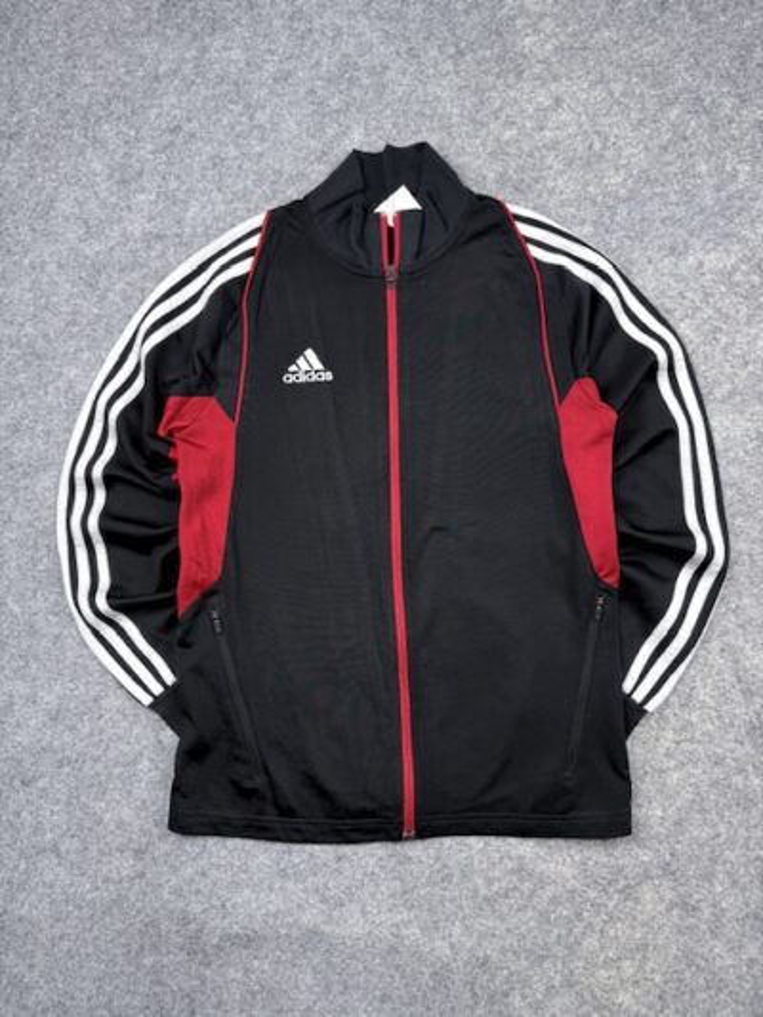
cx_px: 382
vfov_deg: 71.6
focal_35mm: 24
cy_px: 508
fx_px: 705
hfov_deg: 56.8
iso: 64
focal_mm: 6.76
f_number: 1.78
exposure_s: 1/100
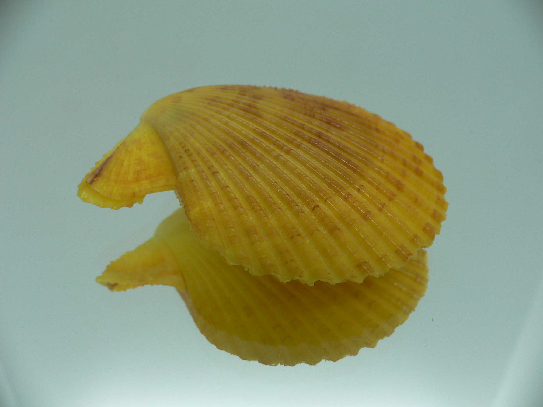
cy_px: 204
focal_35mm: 35
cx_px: 272
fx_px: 549
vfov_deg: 40.7
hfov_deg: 52.6
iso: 80
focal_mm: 4.6
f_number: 2.8
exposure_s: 1/60
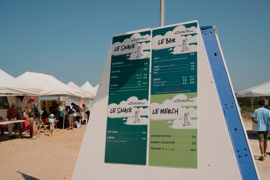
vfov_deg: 31.1
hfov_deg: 45.3
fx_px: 323
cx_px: 138
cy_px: 91
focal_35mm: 43
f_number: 7.1
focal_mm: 42.1
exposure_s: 1/1000
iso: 100
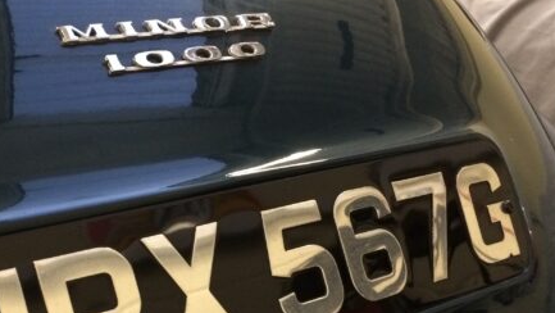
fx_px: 824
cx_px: 200
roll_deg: +1.9
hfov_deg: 36.9
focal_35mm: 56
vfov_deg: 21.1
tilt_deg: -17.2
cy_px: 277
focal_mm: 4.15
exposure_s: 1/15
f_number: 2.2
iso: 320
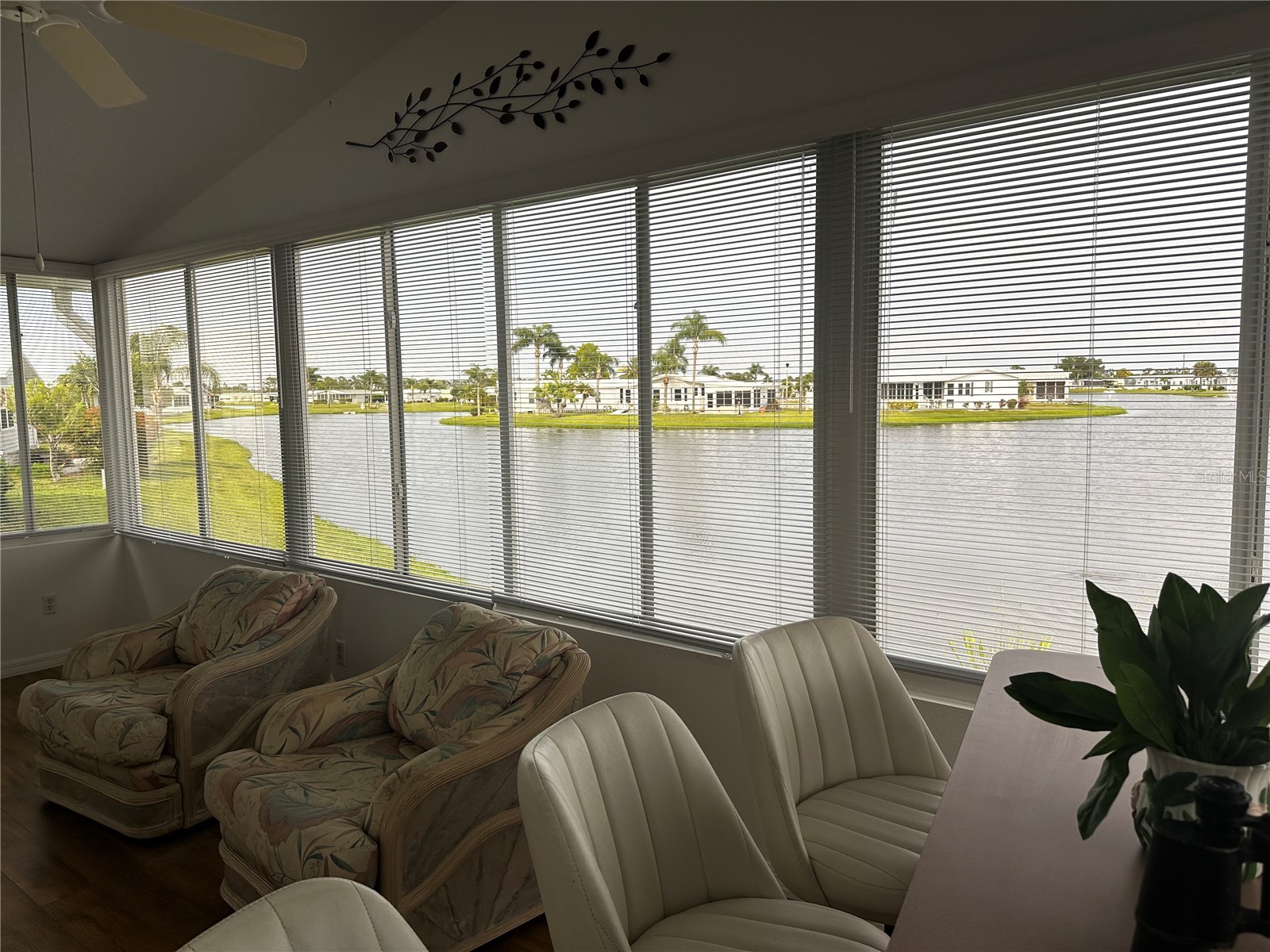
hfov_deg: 71.6
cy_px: 476
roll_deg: +0.7
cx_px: 635
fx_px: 881
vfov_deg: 56.8
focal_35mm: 24
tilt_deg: -4.8
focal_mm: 6.86
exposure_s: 1/709
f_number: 1.78
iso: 80
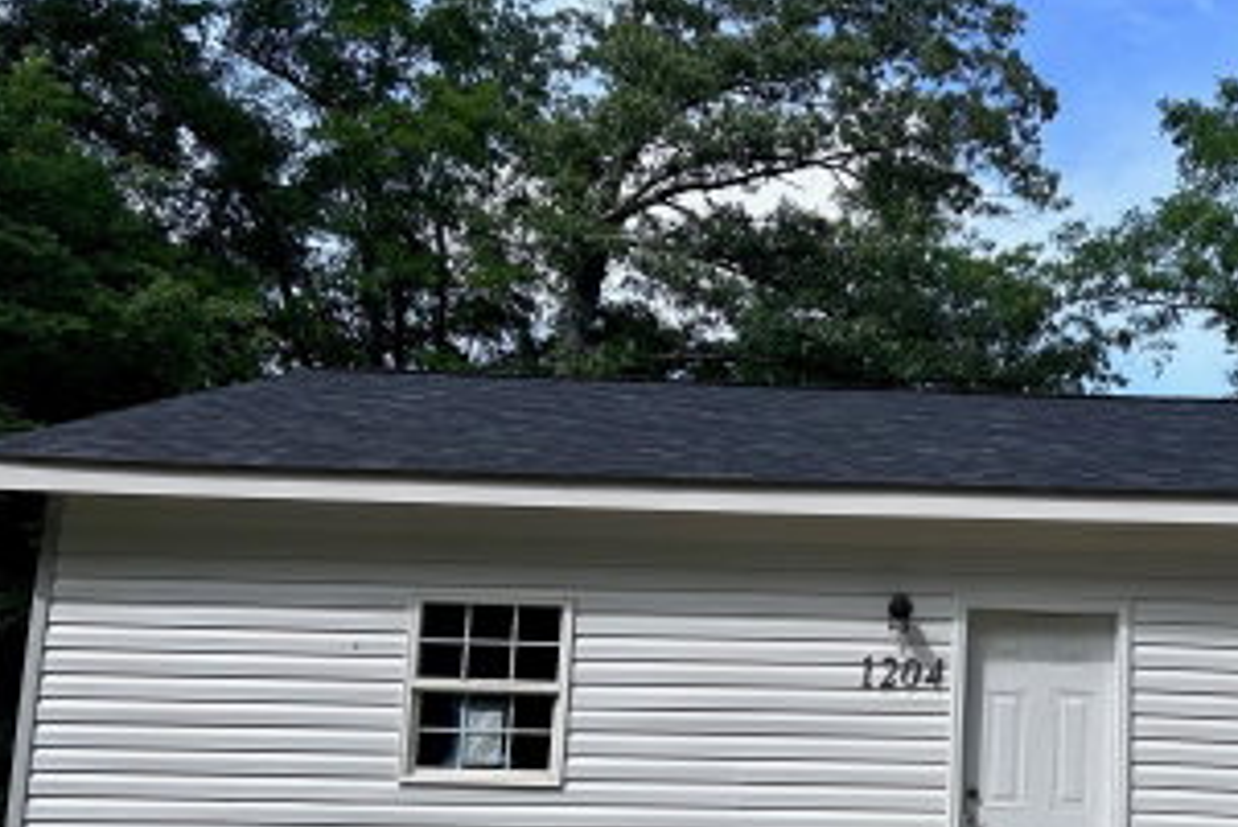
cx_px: 1016
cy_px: 584
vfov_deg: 29.0
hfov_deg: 40.7
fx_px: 1583
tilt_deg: +7.7
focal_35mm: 46
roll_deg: -0.5
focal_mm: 5.7
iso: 50
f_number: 1.5
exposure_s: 1/2762
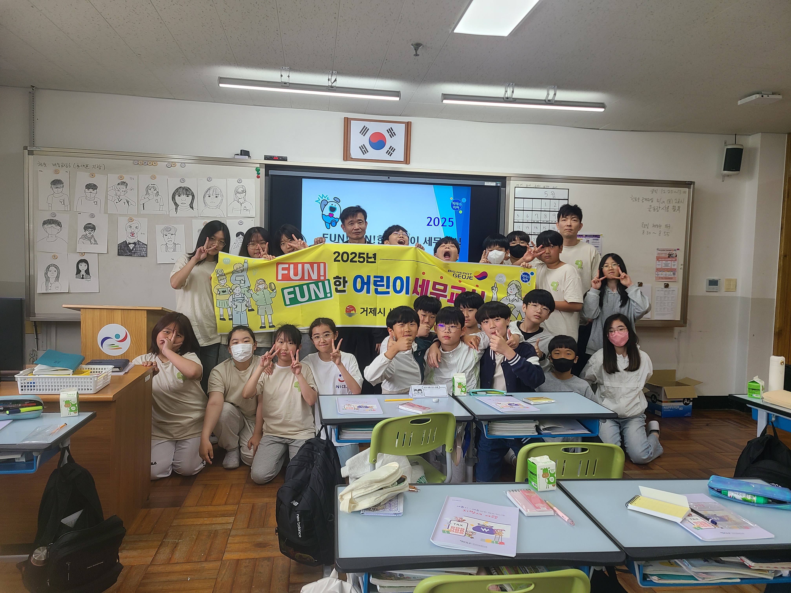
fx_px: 594
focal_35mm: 26
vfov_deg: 53.1
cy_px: 296
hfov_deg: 67.3
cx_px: 396
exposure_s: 1/120
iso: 50
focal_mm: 5.4
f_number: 1.8
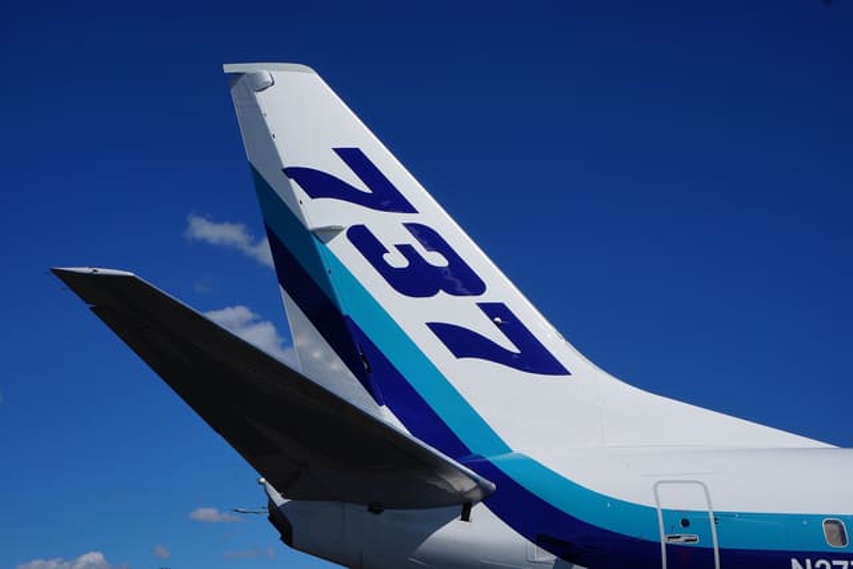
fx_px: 1031
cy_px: 284
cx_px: 426
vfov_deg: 30.9
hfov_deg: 45.0
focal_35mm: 44
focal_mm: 29
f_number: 16
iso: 100
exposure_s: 1/250
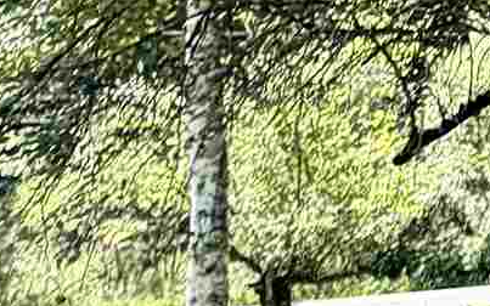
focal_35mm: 113
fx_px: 1509
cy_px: 96
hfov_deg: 13.8
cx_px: 1130
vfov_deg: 11.6
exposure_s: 1/184
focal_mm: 2.22
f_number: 2.2
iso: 40
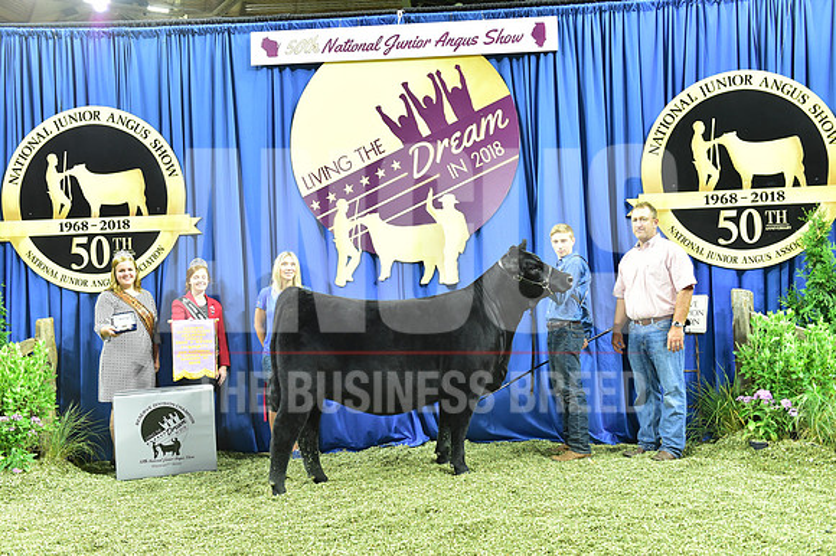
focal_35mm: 42
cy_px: 278
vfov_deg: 31.9
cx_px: 418
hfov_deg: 46.4
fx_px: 975
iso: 3200
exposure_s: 1/160
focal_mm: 42
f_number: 5
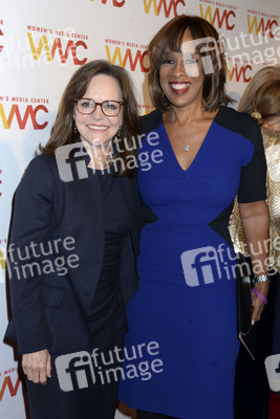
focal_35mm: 56
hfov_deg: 24.2
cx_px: 140
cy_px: 210
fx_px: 653
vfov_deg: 35.6
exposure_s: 1/250
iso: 500
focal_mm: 56
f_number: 7.1
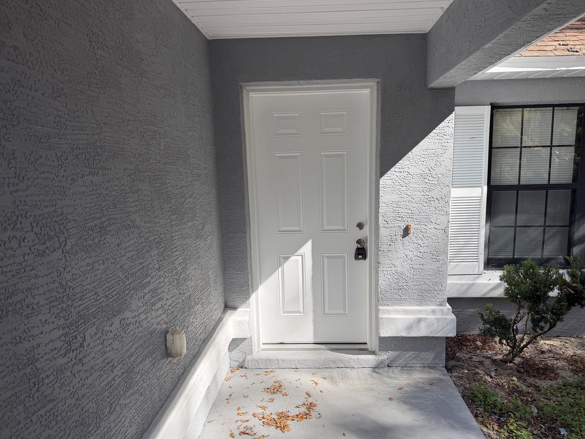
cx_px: 297
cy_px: 244
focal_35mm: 27
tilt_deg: -5.5
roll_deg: +3.8
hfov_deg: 65.3
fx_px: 456
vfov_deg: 51.3
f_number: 1.78
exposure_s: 1/1410
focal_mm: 6.76
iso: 100
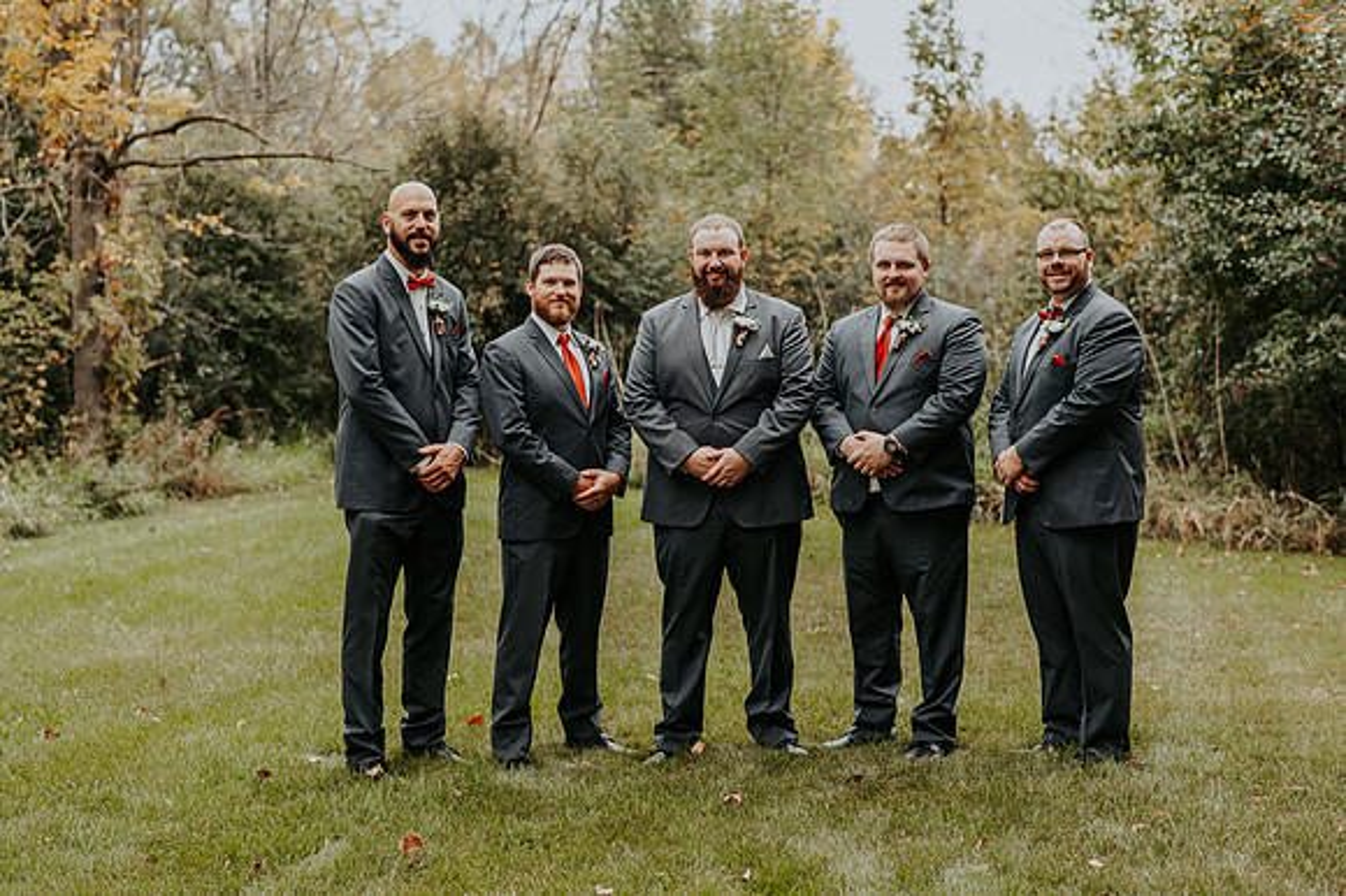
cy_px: 448
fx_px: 2194
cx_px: 668
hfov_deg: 34.1
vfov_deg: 23.1
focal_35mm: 59
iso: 500
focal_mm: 58
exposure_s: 1/1000
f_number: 2.8
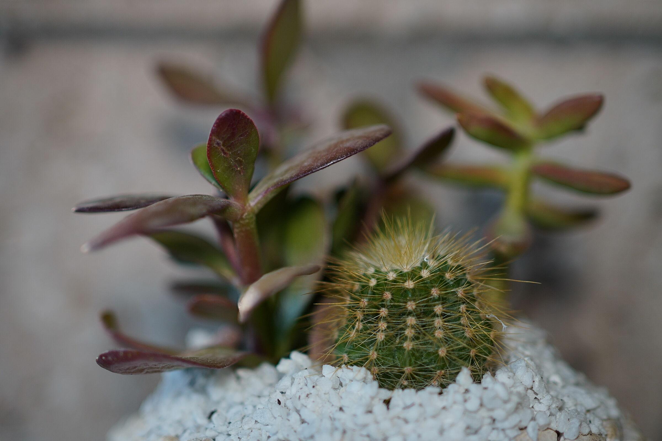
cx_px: 331
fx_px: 965
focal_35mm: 52
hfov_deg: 37.9
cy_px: 220
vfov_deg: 25.8
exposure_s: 1/250
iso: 100
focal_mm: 35
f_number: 1.8
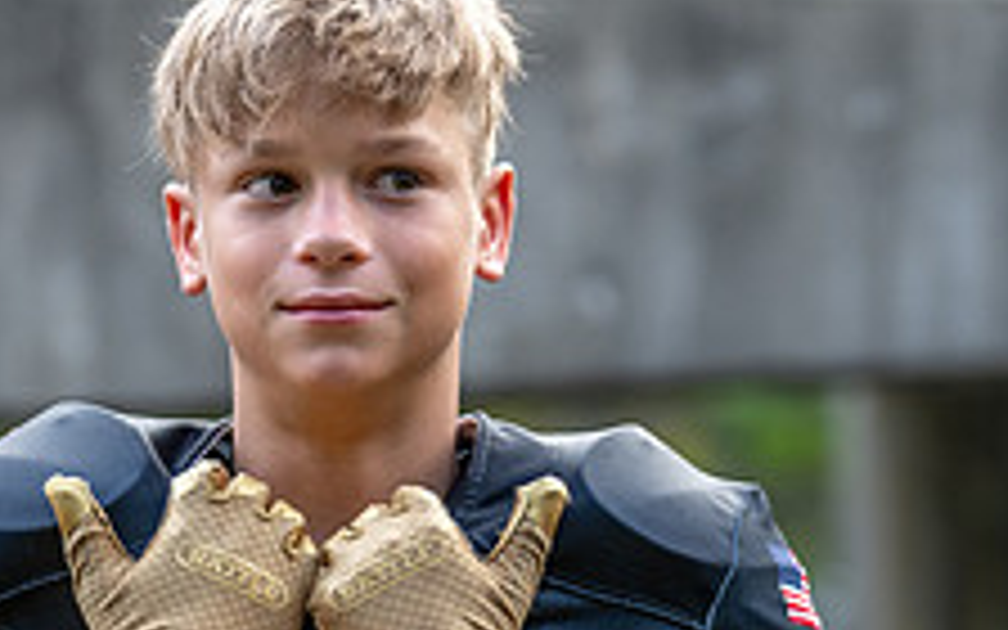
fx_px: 6593
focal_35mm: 240
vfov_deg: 5.5
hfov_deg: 8.7
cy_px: 605
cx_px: 392
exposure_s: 1/320
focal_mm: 91
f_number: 2.8
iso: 500
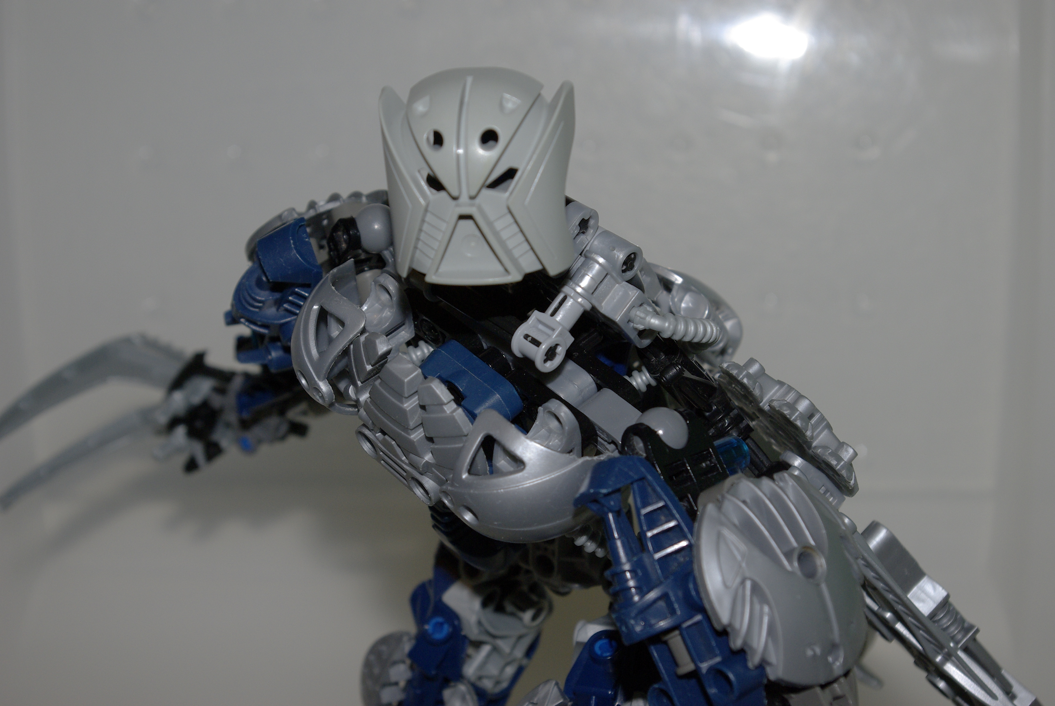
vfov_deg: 22.7
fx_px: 1760
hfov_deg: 33.4
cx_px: 528
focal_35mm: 60
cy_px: 353
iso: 400
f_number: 8
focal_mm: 40
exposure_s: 1/60
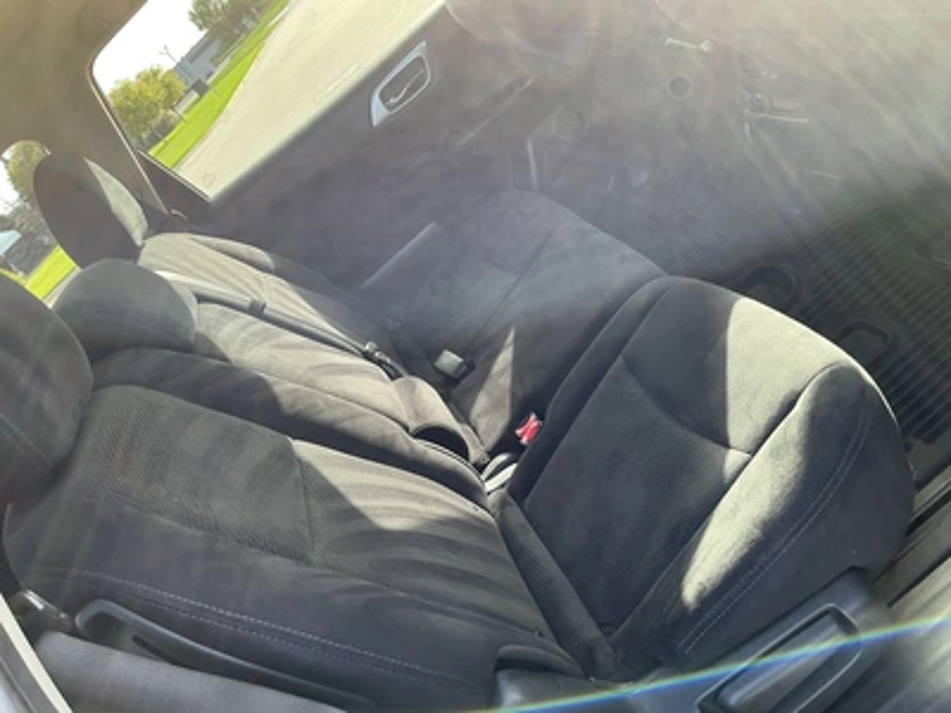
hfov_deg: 63.4
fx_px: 769
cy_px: 356
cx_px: 476
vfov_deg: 49.7
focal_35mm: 28
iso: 64
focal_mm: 3
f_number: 1.8
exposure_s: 1/122
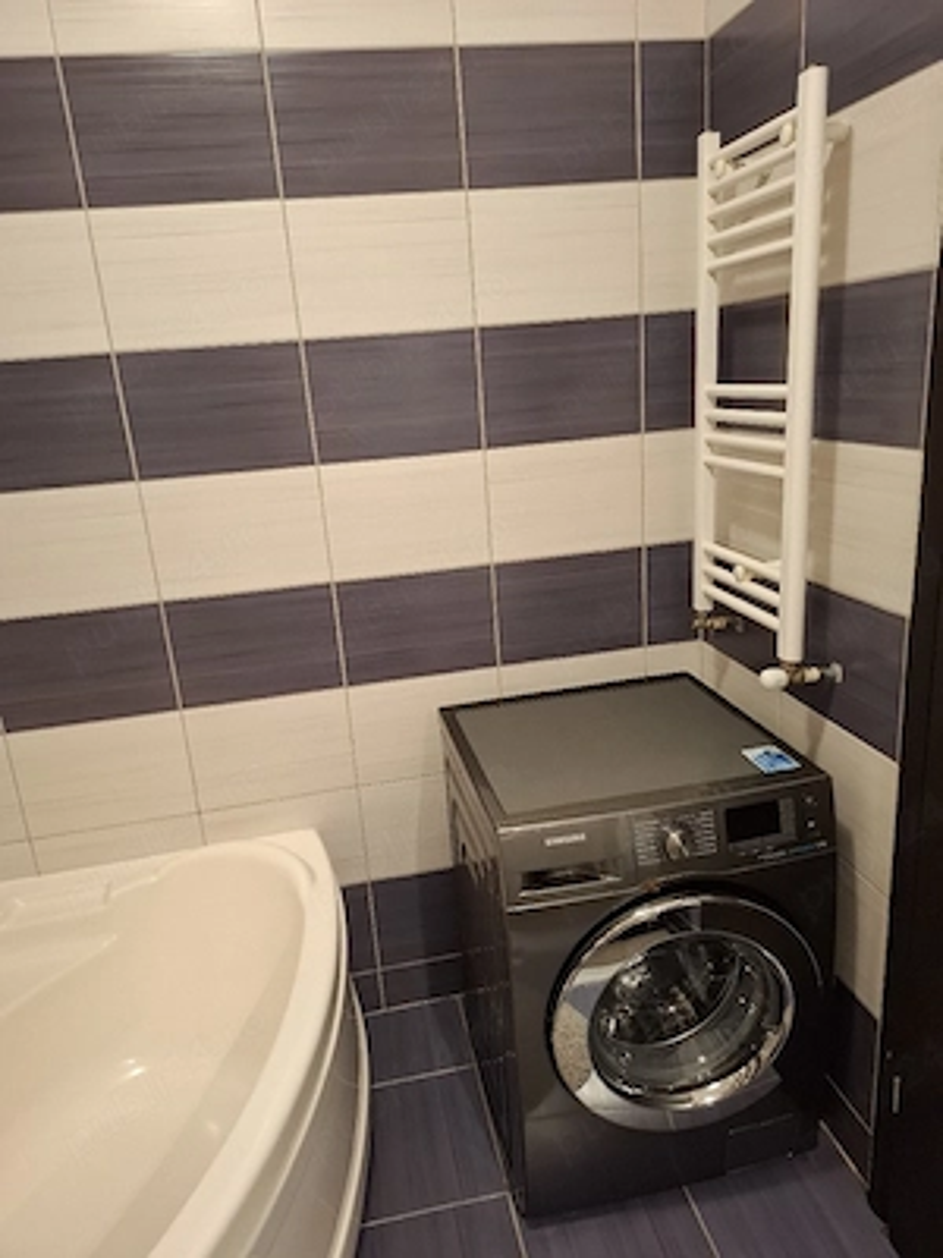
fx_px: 835
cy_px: 629
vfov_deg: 73.9
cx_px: 472
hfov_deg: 58.9
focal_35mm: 23
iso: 400
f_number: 1.8
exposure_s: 1/25
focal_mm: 5.54
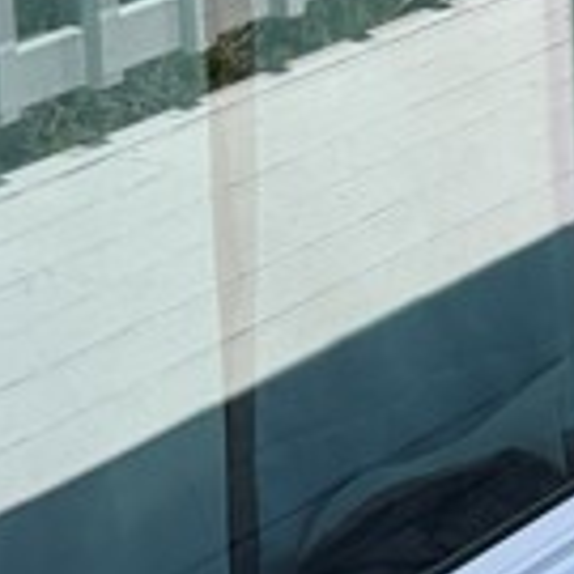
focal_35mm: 161
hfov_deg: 9.7
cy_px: -544
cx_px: 1318
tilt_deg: -6.8
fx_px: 3020
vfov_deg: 10.1
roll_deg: +2.1
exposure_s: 1/2801
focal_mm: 6.76
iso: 100
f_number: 1.78
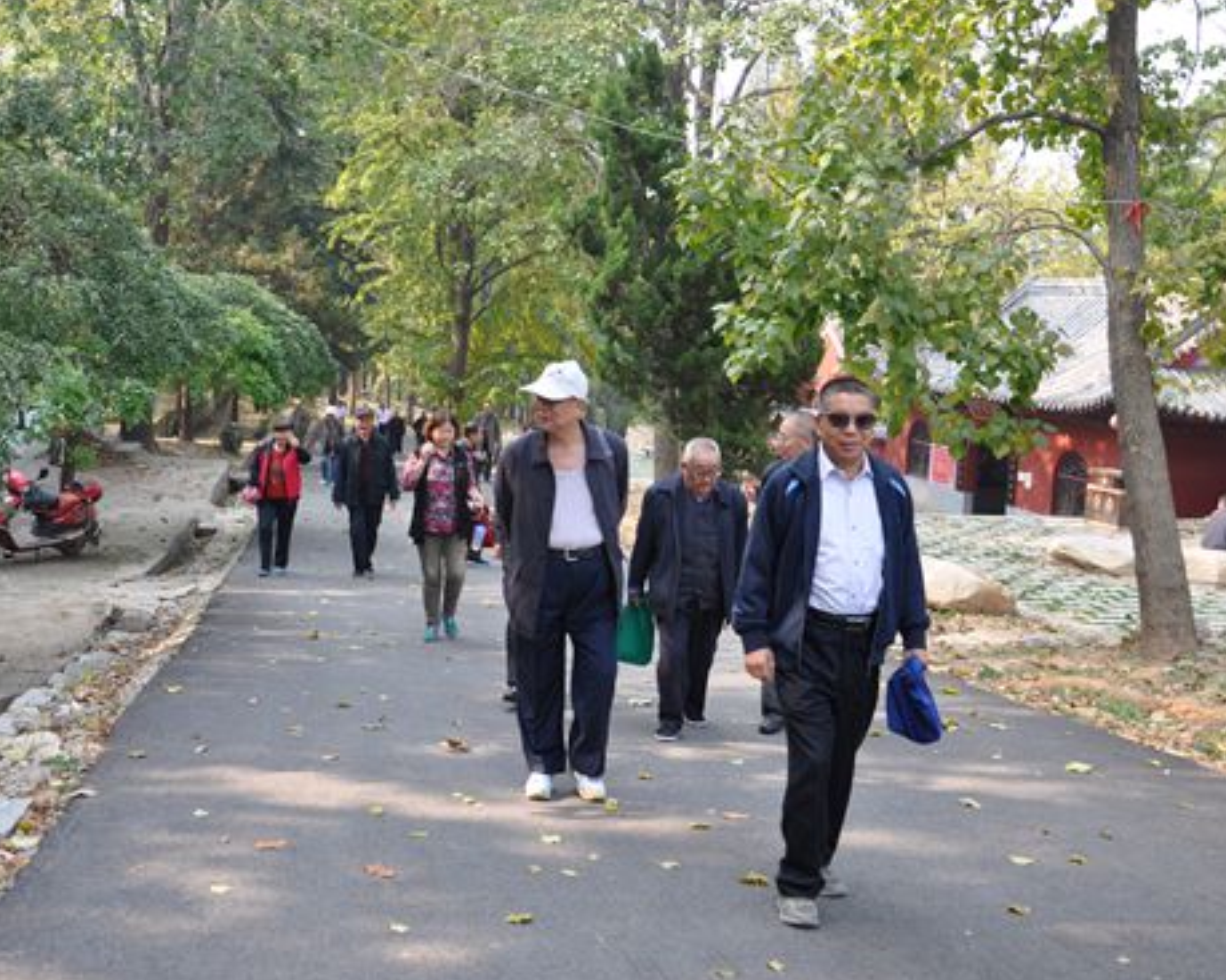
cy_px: 458
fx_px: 1401
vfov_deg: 38.6
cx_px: 457
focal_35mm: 39
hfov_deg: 46.8
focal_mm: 21
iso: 250
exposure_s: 1/125
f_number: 5.6
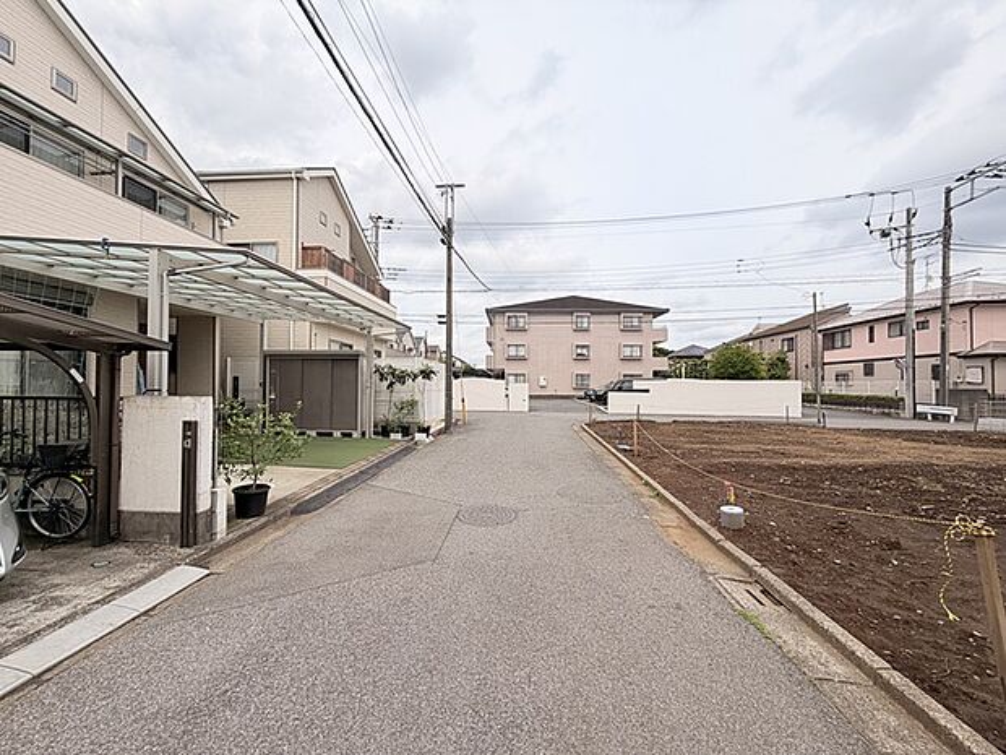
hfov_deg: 102.1
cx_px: 503
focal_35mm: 14
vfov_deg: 85.7
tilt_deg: +1.3
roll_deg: +0.6
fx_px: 407
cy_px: 378
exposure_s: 1/1033
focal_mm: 2.22
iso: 20
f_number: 2.2
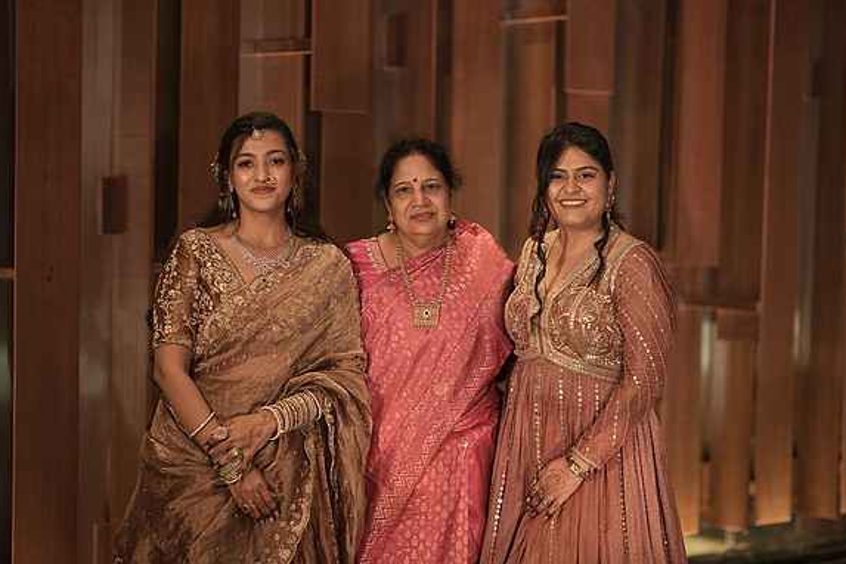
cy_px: 284
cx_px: 422
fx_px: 2021
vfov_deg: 15.9
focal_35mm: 86
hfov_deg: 23.6
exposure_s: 1/160
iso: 500
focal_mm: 85
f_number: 1.8
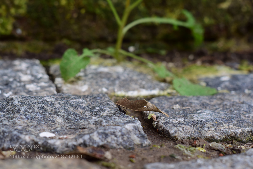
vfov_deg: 18.2
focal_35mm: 75
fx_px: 527
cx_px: 126
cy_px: 84
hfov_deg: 27.0
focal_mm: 50
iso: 100
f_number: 7.1
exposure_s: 1/60
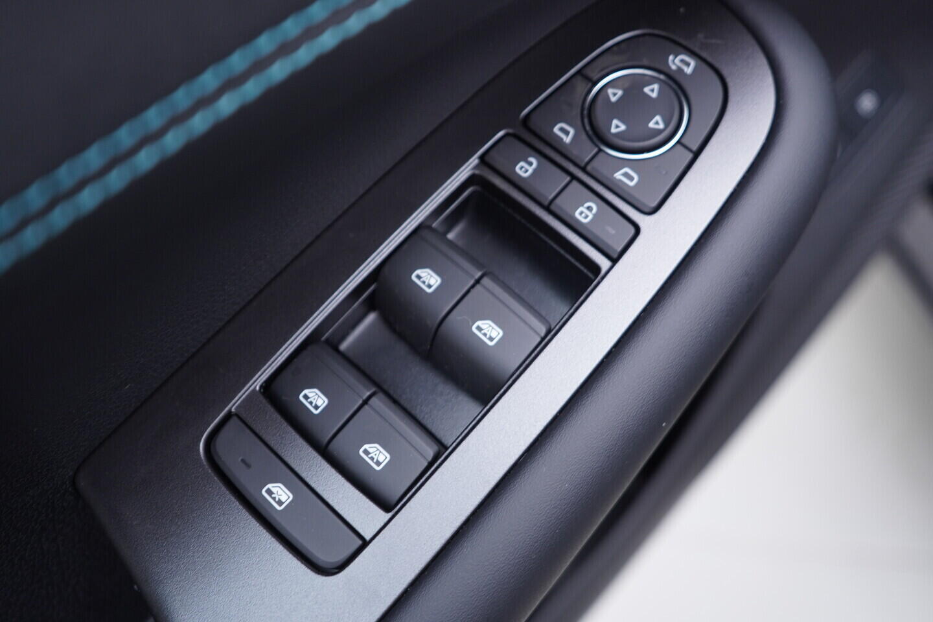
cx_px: 466
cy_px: 311
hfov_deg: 53.1
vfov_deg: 36.9
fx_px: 933
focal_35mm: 36
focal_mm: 24
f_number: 2.8
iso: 250
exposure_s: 1/40
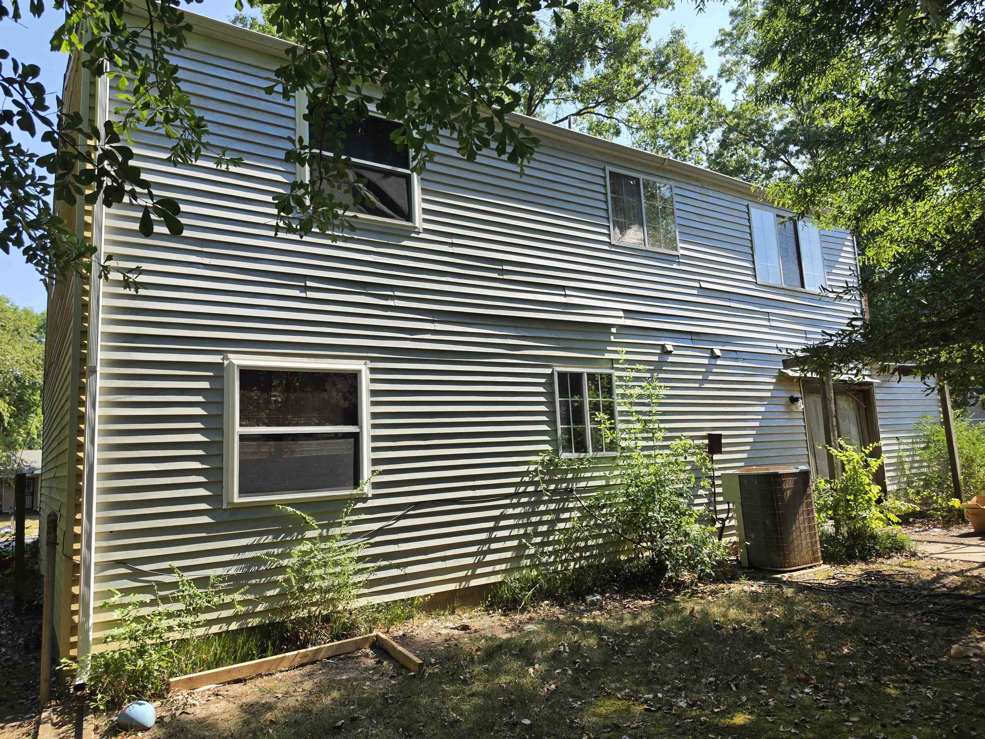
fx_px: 654
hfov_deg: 73.9
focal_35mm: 23
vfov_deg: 58.9
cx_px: 492
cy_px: 370
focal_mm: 6.5
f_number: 1.4
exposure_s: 1/2116
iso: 64
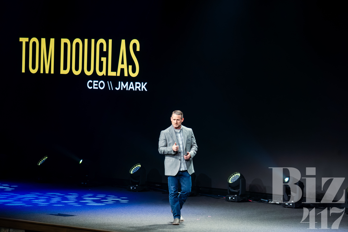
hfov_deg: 13.7
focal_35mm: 150
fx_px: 1450
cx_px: 174
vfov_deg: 9.1
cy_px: 116
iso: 3200
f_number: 5
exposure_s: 1/250
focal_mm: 150
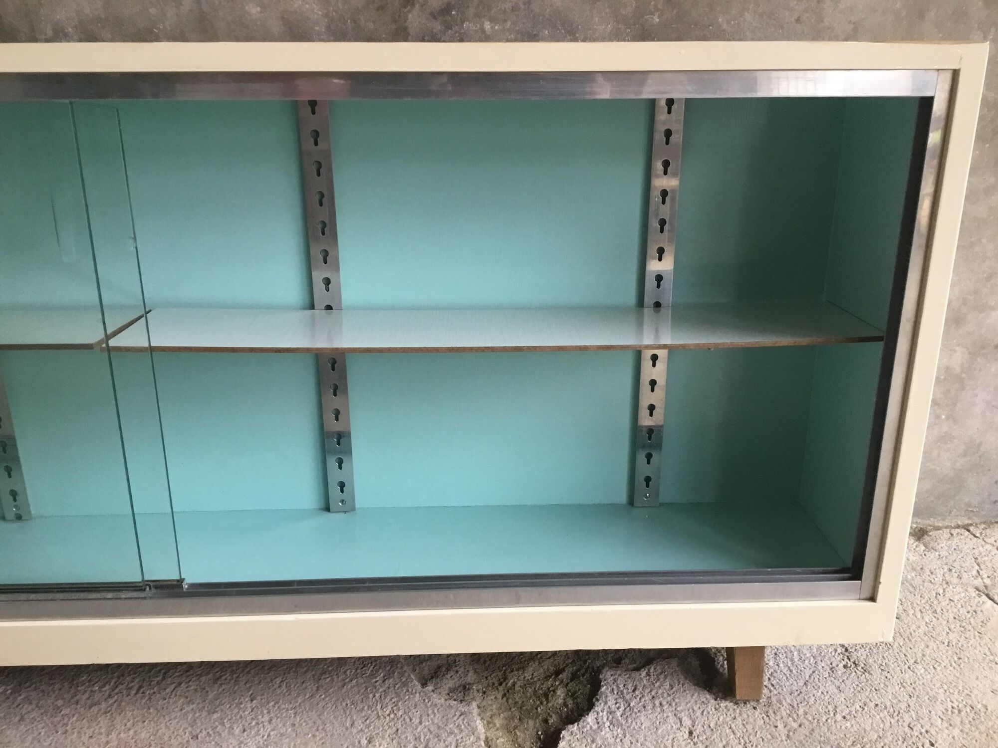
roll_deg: +1.1
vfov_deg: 45.4
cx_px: 499
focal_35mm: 31
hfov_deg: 58.4
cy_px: 374
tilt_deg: -22.9
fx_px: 894
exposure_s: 1/33
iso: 125
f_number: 2.4
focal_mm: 3.3
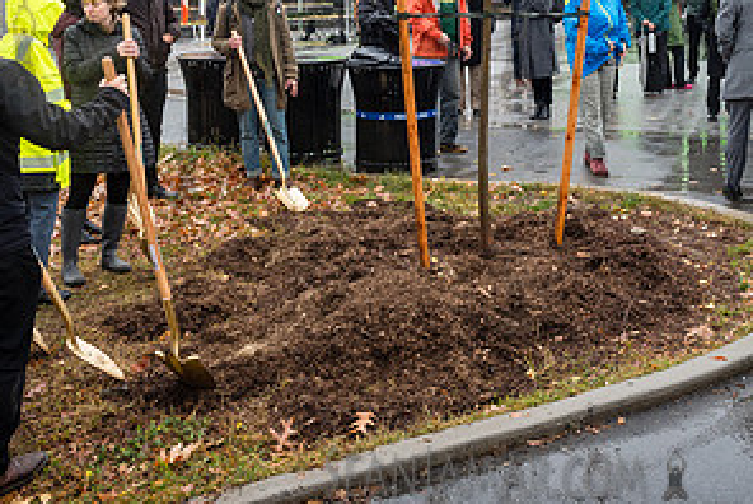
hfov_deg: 41.2
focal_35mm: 47
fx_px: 984
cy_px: 42
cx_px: 514
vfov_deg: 27.6
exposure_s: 1/250
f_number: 5.6
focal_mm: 24
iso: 500
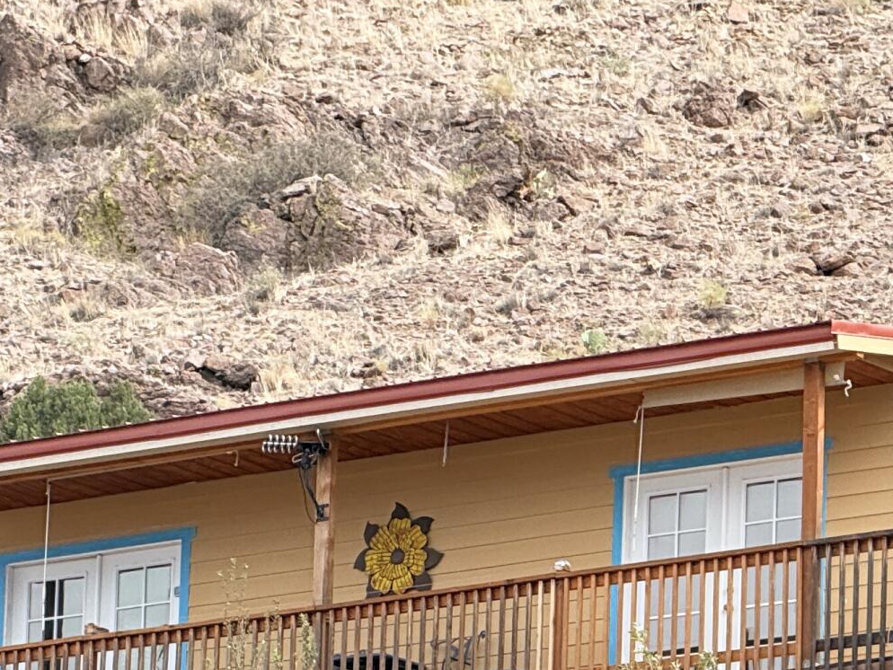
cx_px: 572
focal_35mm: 362
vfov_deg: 4.1
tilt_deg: +12.3
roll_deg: -1.8
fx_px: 9341
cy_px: 770
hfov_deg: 5.5
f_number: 2.8
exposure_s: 1/393
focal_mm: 15.66
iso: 64
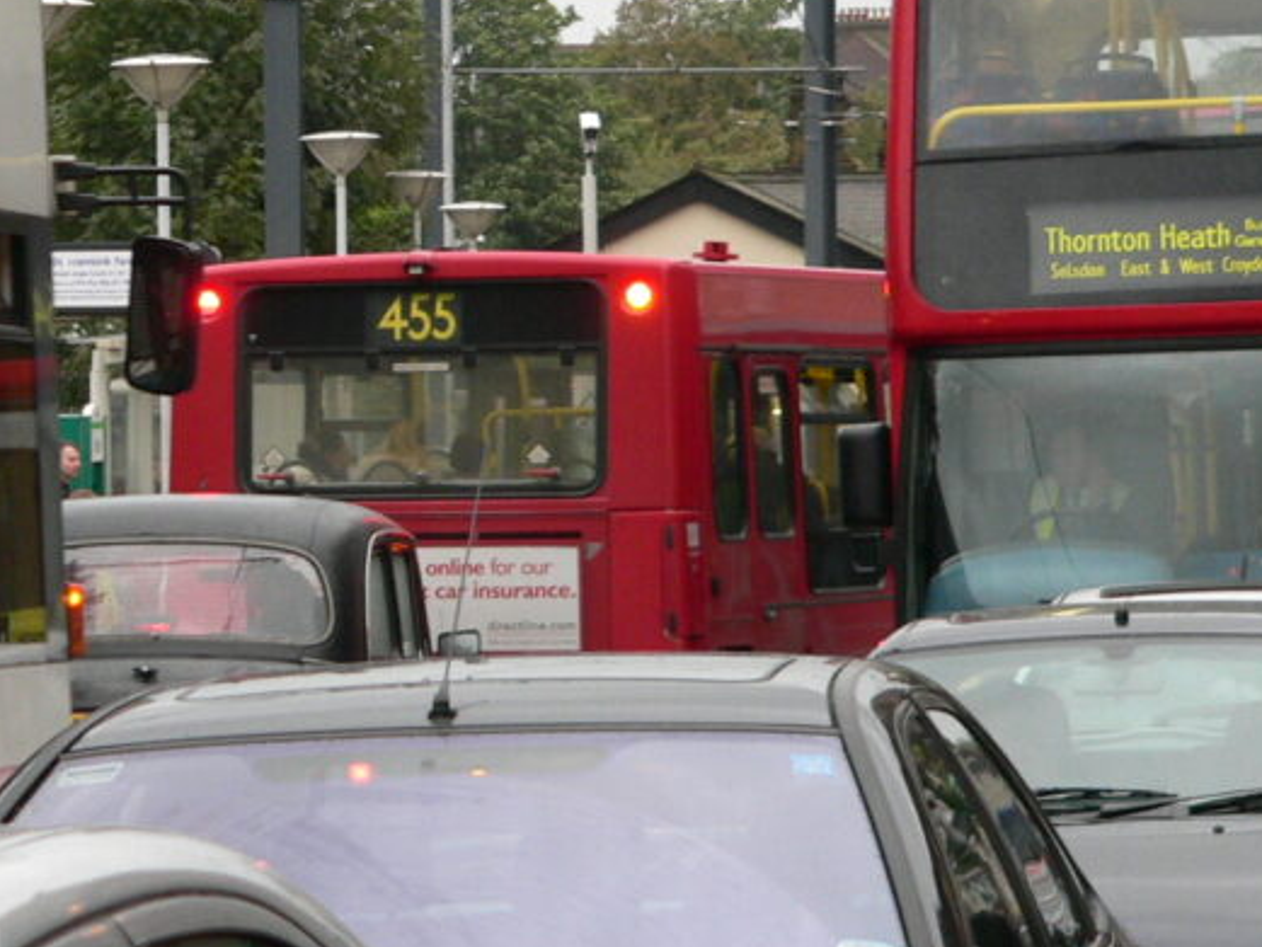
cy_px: 371
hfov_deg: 8.4
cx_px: 247
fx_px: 8606
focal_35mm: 236
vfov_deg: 6.3
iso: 200
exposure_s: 1/60
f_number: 2.8
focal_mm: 20
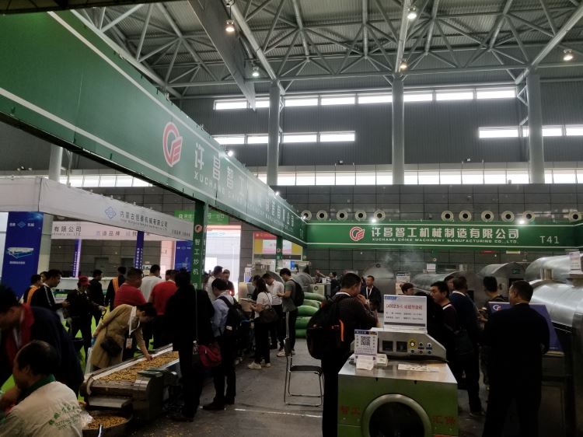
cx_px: 292
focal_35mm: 26
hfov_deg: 67.3
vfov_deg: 53.0
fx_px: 438
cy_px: 218
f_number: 1.7
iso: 50
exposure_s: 1/232
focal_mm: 4.25
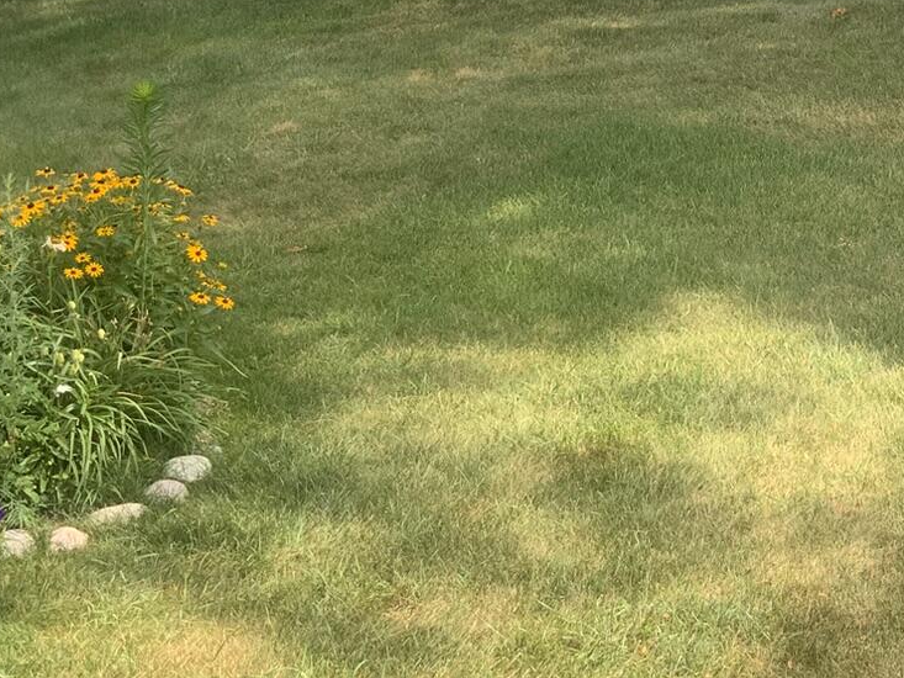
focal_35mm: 81
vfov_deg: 17.6
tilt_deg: -1.5
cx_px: 914
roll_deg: +0.8
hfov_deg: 23.1
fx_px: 2116
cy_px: -51
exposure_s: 1/562
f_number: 1.8
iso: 16
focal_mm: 3
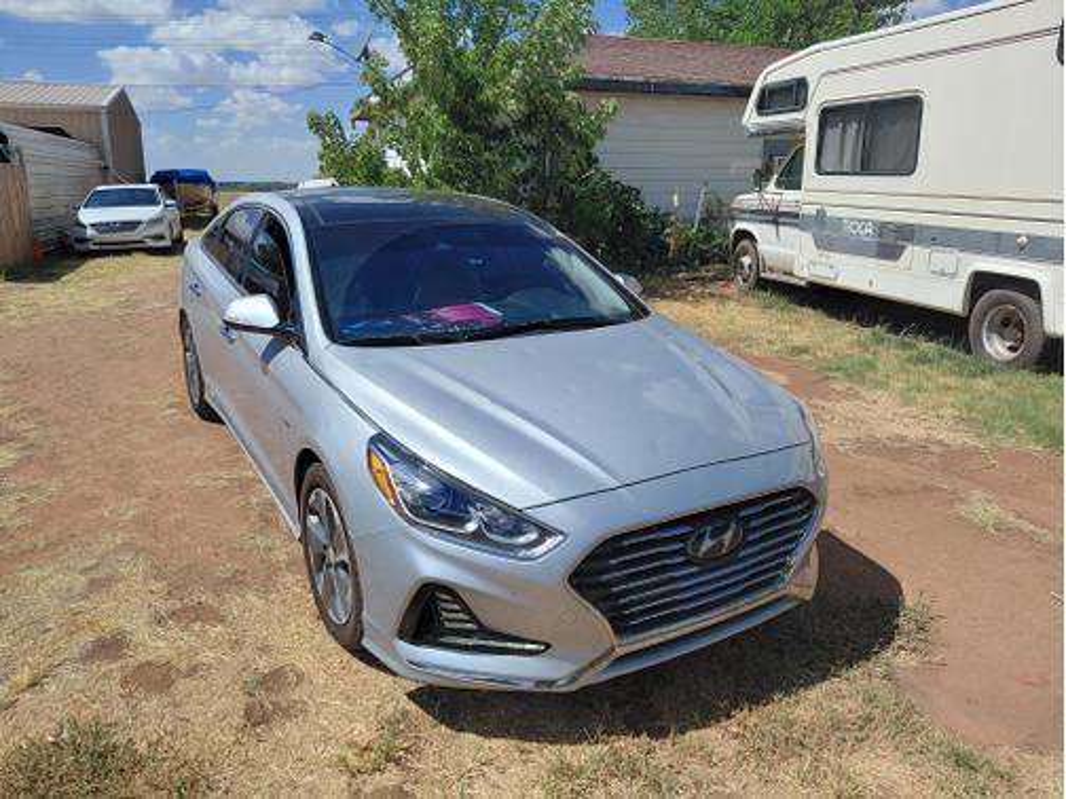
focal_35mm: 25
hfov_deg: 69.4
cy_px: 400
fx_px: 770
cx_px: 533
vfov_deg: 54.9
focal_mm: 4.69
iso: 50
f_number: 1.8
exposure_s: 1/4432
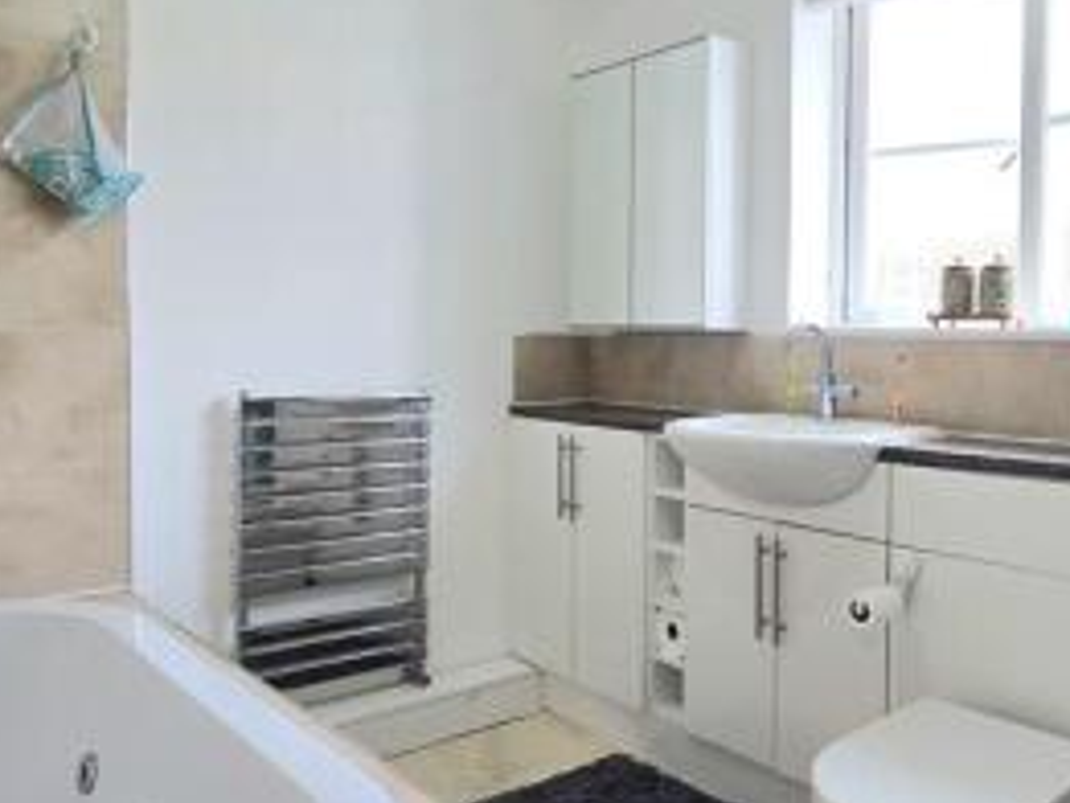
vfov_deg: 48.1
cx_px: 701
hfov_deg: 60.4
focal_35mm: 29
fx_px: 897
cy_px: 346
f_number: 2.2
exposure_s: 1/101
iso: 100
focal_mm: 2.2
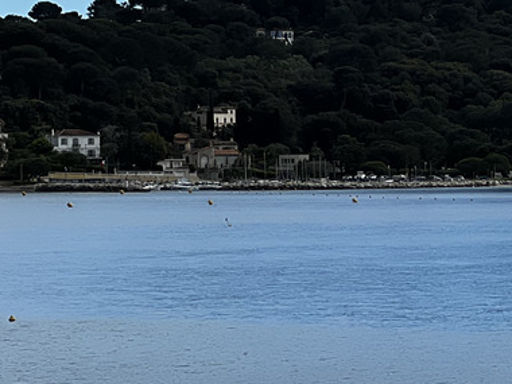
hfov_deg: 8.0
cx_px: 676
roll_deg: +0.8
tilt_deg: +0.2
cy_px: 183
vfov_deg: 6.1
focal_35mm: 243
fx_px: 3594
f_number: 2.8
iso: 32
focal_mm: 9
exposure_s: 1/889
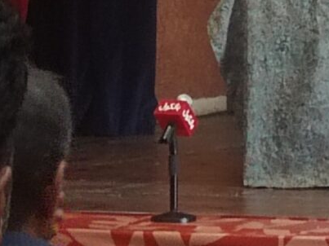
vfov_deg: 4.4
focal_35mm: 324
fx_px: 3078
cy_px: -484
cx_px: 429
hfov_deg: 6.1
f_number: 1.8
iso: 729
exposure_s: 1/33.3
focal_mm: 4.75
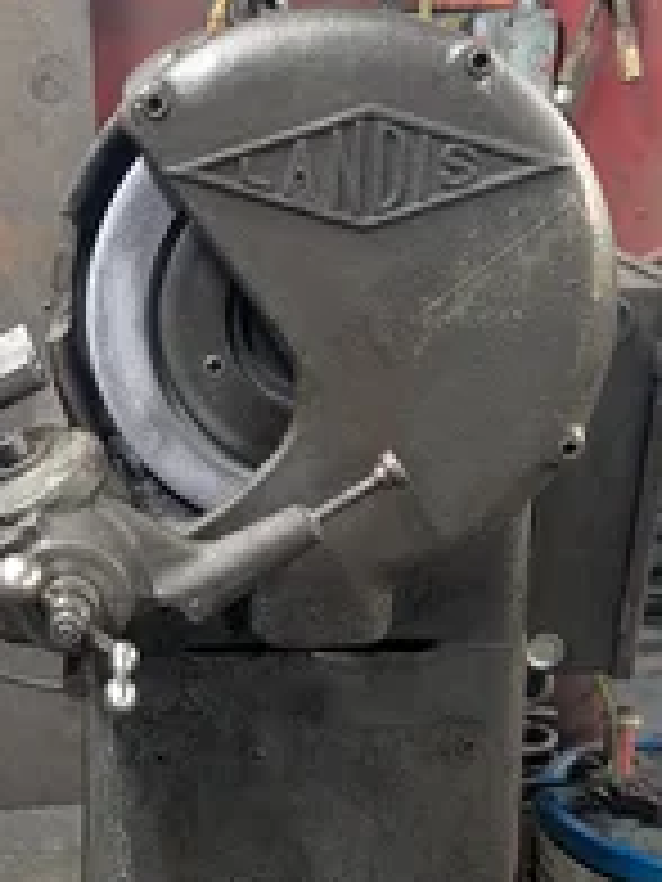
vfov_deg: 38.3
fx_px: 1249
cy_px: 621
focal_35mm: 49
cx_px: 155
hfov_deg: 29.2
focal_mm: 6.9
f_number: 1.68
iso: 1497
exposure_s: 1/120
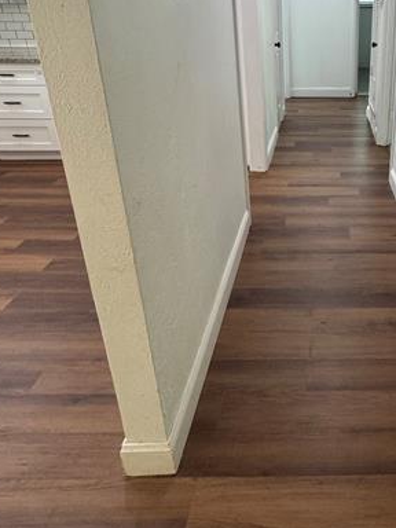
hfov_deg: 46.4
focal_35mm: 28
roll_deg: +0.2
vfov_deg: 60.8
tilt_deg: -20.9
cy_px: 148
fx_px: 427
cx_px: 331
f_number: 2.2
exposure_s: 1/120
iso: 250
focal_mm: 2.22
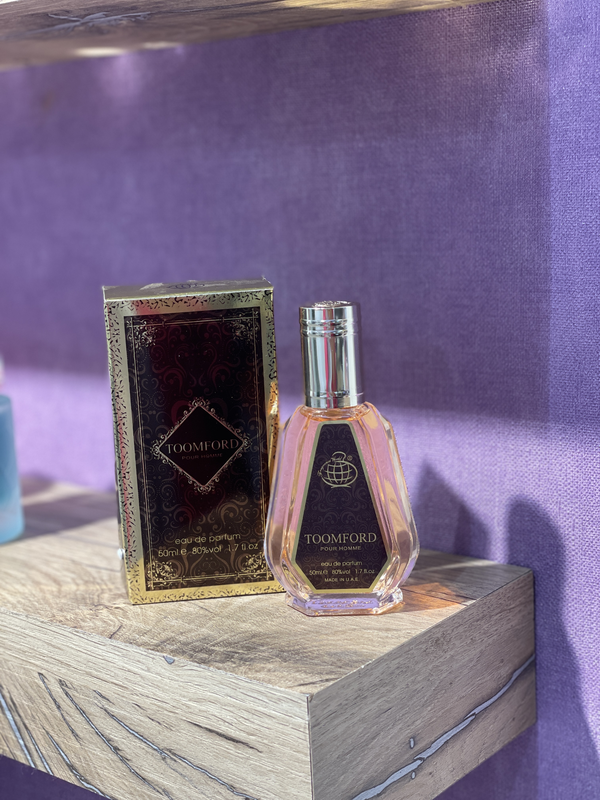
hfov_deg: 28.0
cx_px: 300
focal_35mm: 52
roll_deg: +1.4
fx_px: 1202
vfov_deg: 36.8
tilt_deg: -7.5
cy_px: 400
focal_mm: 6
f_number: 2
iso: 80
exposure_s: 1/100
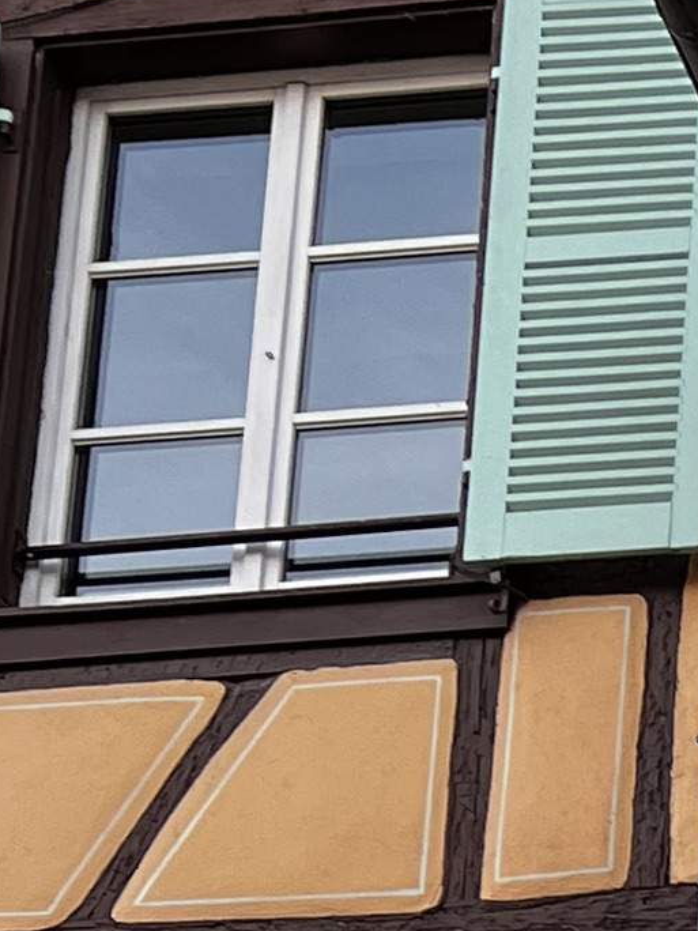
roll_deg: +1.5
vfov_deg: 11.9
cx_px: 1924
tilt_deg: +16.7
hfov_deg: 8.5
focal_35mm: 152
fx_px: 4087
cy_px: 1704
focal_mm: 5.7
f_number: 1.5
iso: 40
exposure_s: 1/121
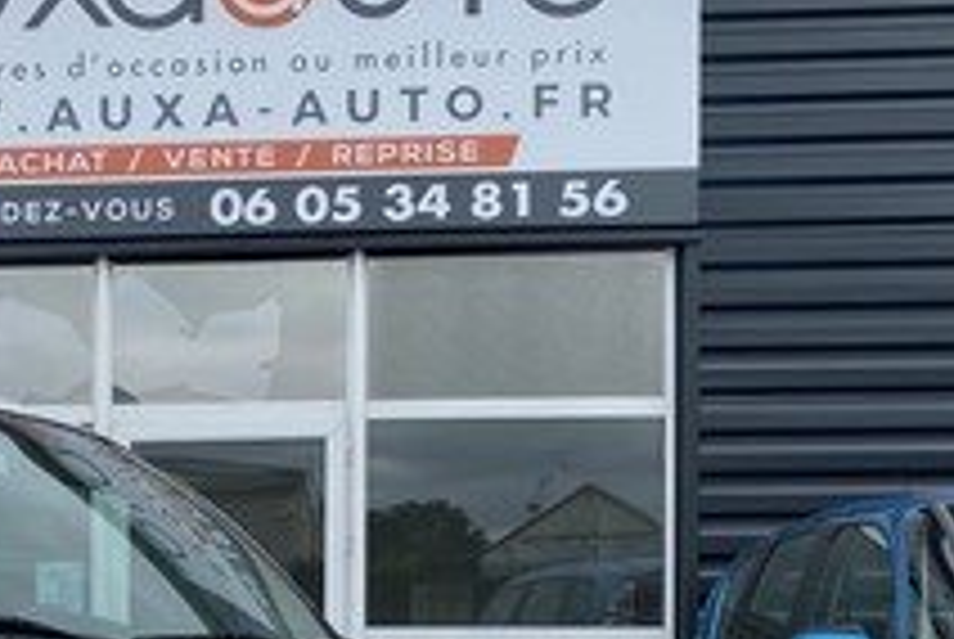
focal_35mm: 65
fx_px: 1725
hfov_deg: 28.9
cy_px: 673
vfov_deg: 20.2
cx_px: -4
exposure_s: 1/2513
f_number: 1.8
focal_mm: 4.25
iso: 32
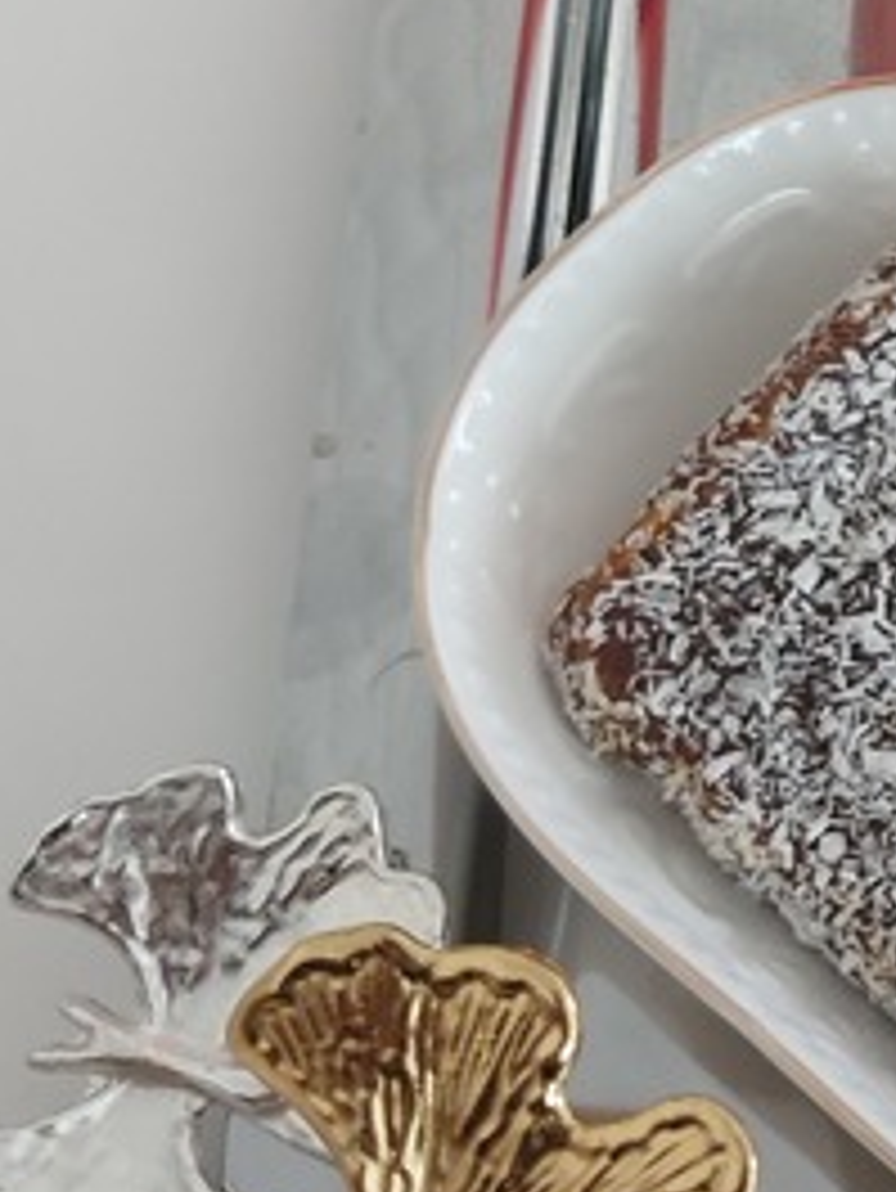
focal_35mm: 104
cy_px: 9
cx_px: 1499
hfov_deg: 13.1
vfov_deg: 18.4
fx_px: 3586
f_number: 1.8
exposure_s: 1/25
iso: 100
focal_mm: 4.6
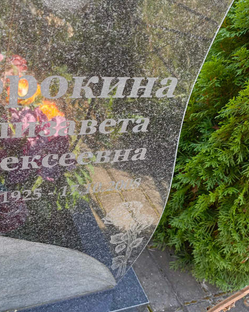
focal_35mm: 33
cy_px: 157
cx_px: 69
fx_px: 304
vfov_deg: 54.2
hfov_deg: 43.4
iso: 200
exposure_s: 1/100
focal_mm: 4.76
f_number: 1.69
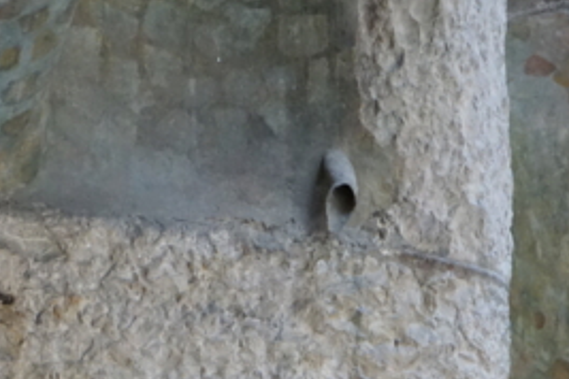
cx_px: -23
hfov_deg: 9.7
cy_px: 513
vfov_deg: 6.5
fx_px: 3319
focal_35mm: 210
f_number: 4
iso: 6400
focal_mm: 70
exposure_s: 1/125
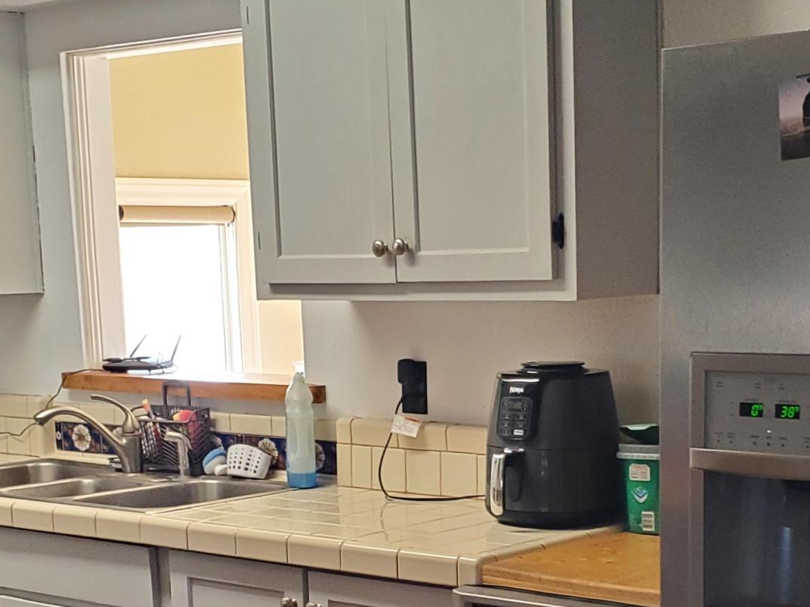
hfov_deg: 26.6
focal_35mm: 73
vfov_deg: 19.8
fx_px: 1708
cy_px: 557
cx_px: 480
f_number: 2.4
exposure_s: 1/39
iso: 200
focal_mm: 4.3
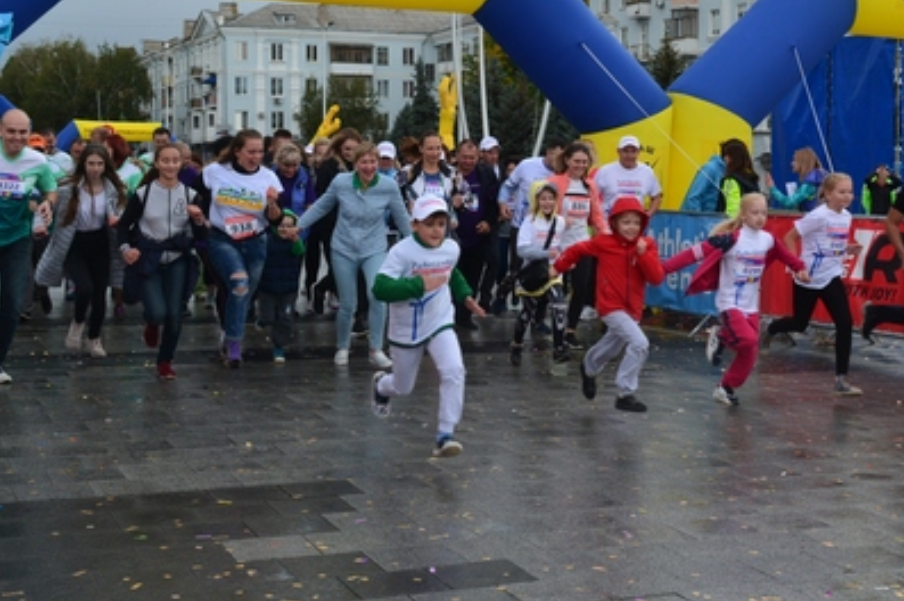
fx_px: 1480
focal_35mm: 59
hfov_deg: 33.7
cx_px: 603
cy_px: 223
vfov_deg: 22.9
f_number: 10
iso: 280
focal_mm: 26
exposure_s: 1/250
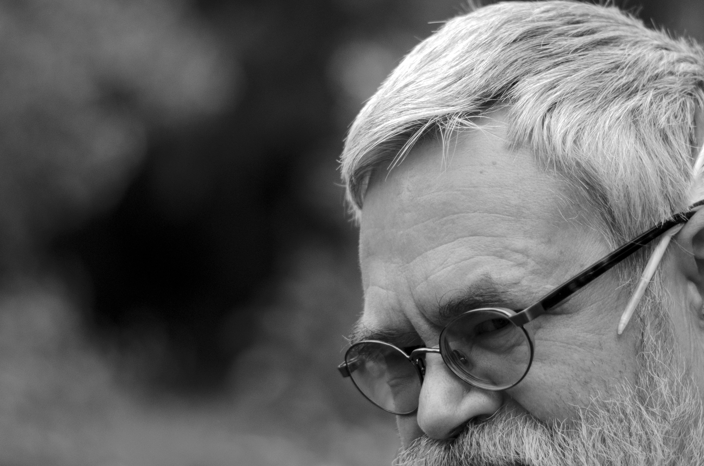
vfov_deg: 9.4
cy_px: 235
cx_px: 349
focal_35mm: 146
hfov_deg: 14.1
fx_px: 2849
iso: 200
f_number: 1.8
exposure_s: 1/1250
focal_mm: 50
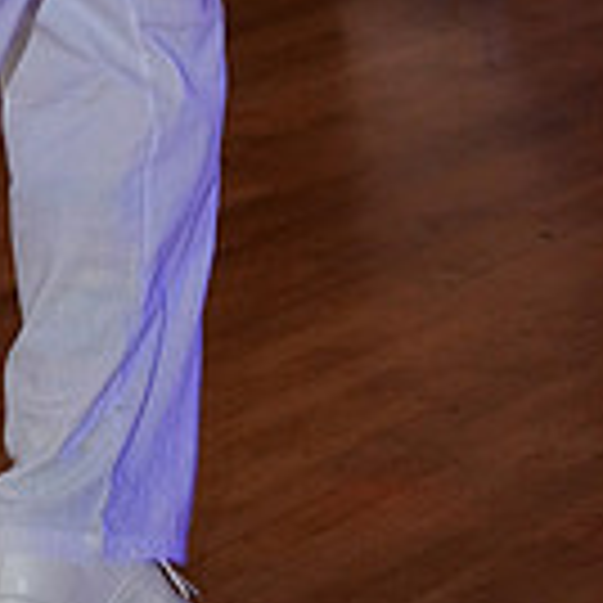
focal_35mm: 199
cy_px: -288
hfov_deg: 8.8
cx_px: 322
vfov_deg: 8.6
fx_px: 3922
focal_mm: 54
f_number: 4
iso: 5000
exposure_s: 1/160
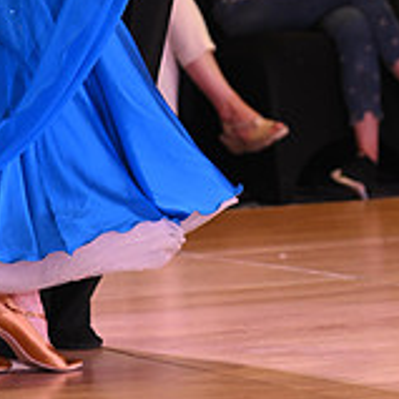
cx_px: 287
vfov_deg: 4.5
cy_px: -191
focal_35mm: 387
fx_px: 5047
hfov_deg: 4.5
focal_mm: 125
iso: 1600
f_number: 4.5
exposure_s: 1/200
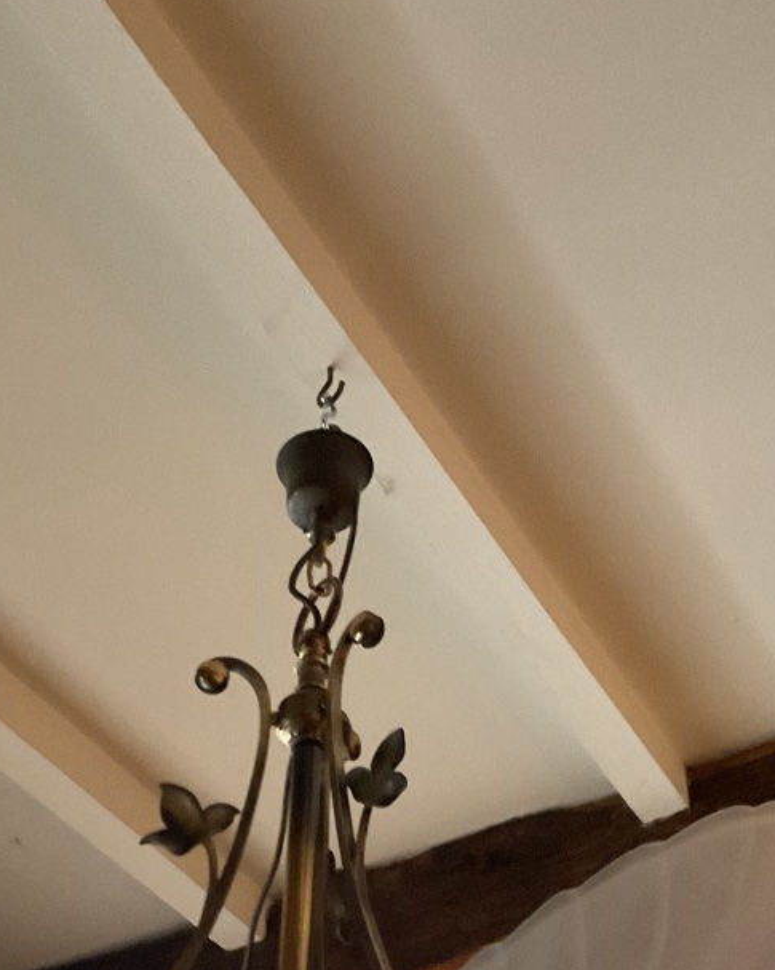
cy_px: 809
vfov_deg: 32.4
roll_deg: -4.2
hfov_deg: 27.1
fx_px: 1607
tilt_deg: +37.9
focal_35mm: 56
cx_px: 318
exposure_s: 1/30
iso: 400
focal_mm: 3
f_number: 1.8
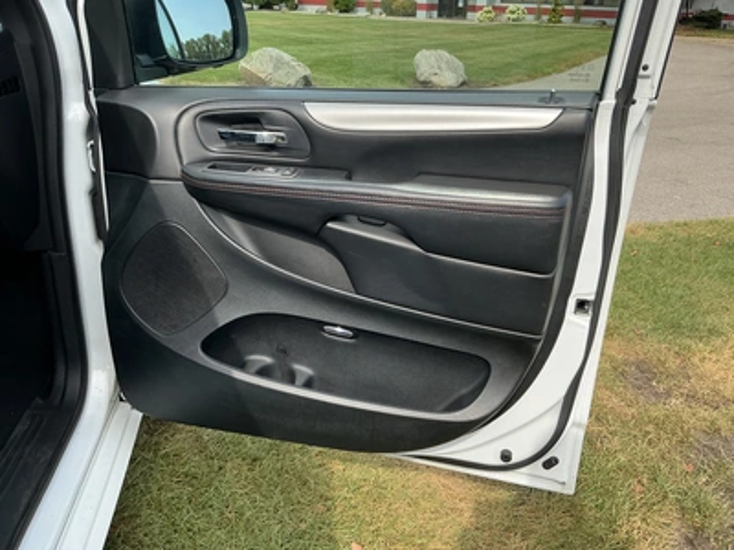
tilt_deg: -22.5
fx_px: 594
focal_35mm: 28
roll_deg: -1.8
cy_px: 275
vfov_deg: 49.7
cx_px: 367
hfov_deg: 63.4
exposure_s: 1/406
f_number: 1.8
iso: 25
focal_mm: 3
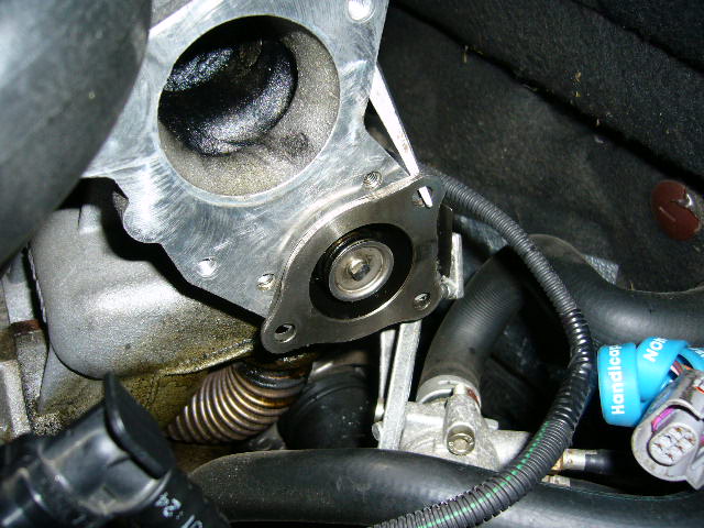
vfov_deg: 40.7
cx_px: 352
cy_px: 264
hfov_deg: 52.6
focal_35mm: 35
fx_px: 712
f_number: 2.8
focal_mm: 5.8
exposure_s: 1/30
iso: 100
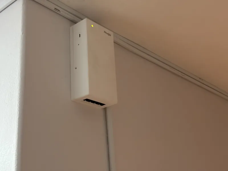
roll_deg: +4.5
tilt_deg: +21.3
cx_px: 114
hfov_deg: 36.8
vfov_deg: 28.0
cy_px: 86
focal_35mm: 52
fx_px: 343
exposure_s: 1/40
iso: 320
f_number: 1.6
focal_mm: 5.96
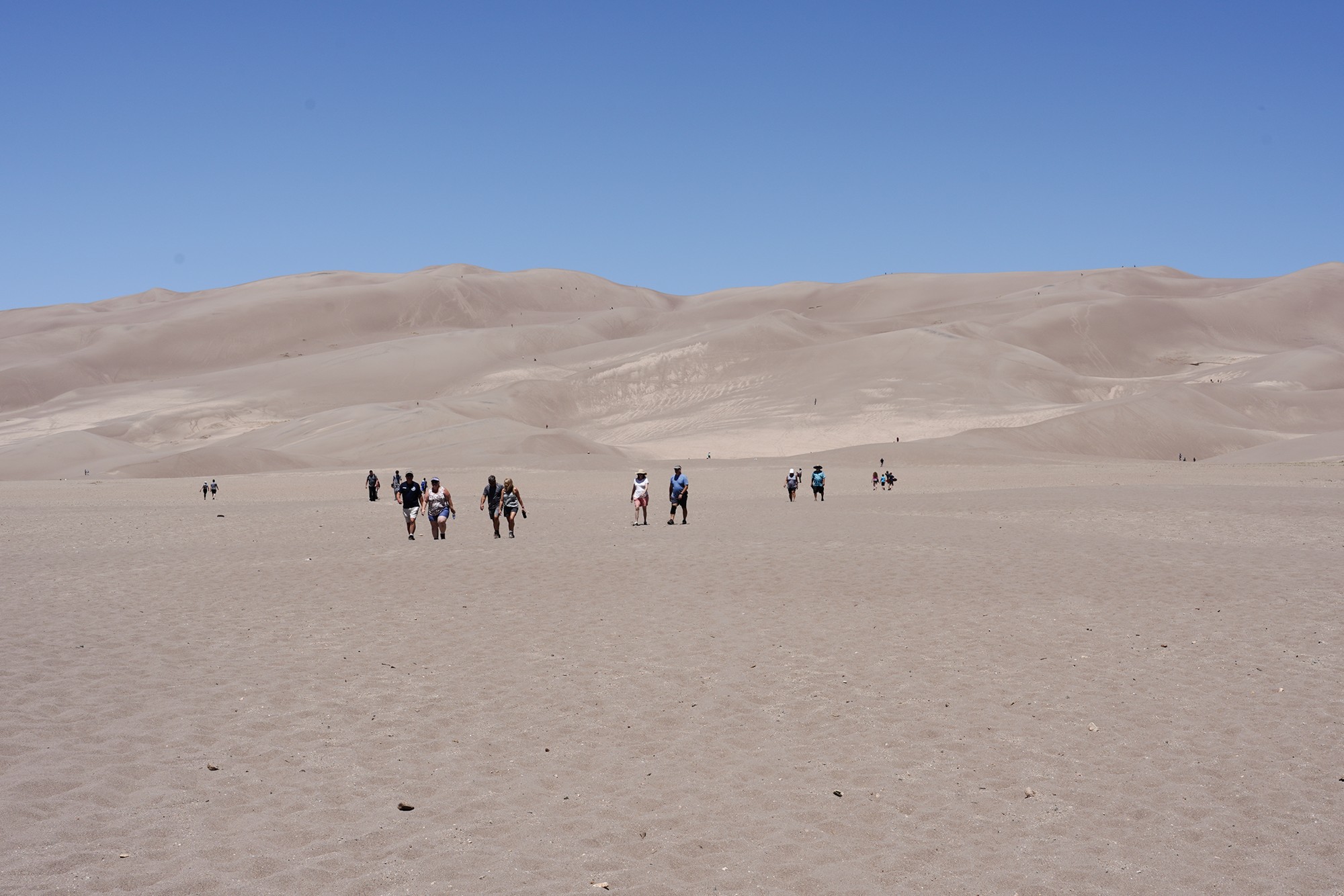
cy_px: 448
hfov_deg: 55.8
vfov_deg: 38.9
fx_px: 1269
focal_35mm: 34
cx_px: 672
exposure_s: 1/160
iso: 80
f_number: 16
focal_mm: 34
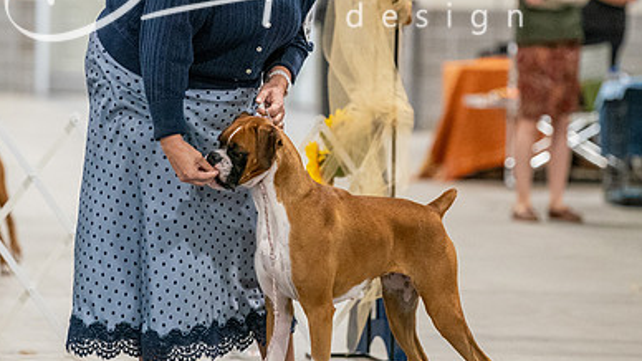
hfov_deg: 7.0
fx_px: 5276
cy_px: 76
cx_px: 284
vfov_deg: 3.9
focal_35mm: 310
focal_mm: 170
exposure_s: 1/250
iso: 6400
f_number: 3.5
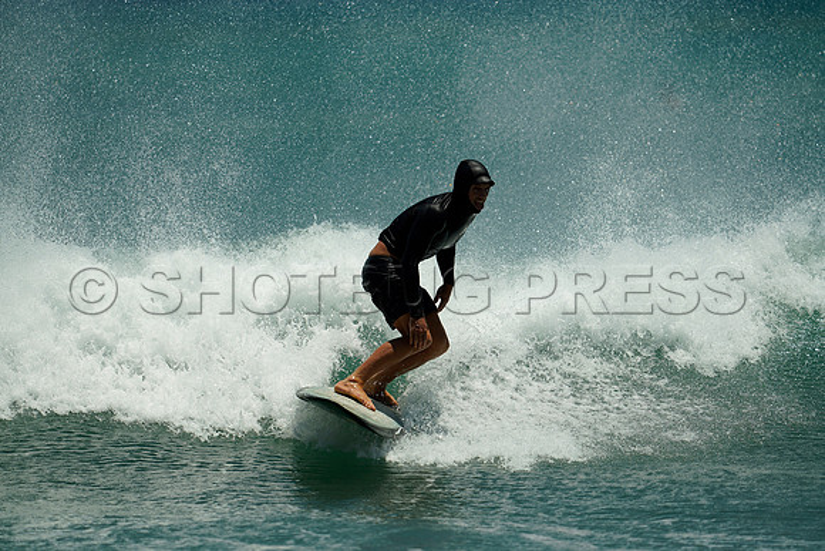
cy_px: 276
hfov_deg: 5.2
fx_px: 9168
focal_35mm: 400
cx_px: 412
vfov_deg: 3.4
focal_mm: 400
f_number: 3.2
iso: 100
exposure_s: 1/1600
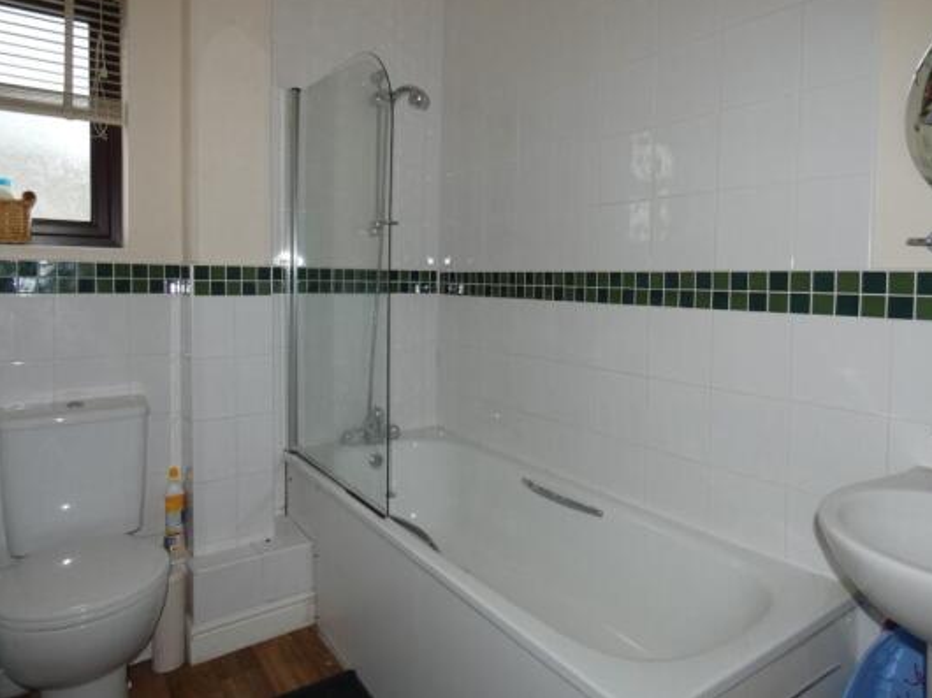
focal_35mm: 22
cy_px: 316
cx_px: 453
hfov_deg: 76.4
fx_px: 592
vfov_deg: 60.9
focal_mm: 3.6
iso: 80
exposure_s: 1/60
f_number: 2.8
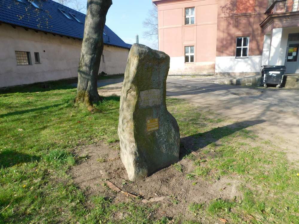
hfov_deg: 73.9
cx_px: 150
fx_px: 199
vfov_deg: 58.9
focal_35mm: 23
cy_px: 112
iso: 125
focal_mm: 4
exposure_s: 1/640
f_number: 3
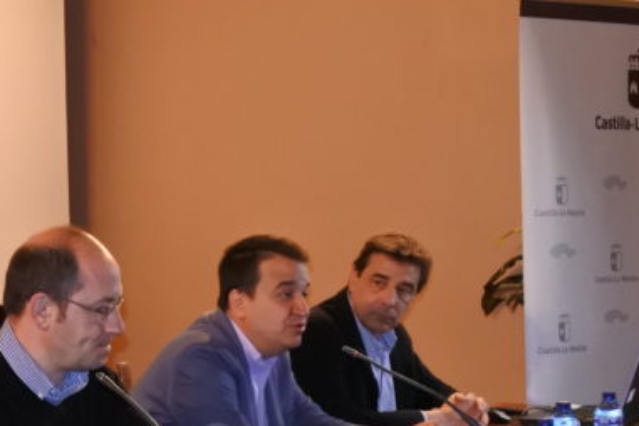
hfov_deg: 25.5
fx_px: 1384
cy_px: 377
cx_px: 129
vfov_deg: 17.3
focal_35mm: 78
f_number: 4.5
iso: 2000
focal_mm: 16.5
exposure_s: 1/60
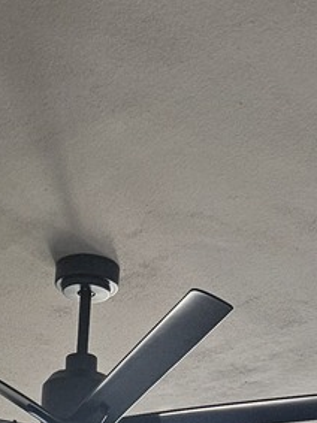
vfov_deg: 13.2
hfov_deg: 12.6
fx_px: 1430
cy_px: 970
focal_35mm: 117
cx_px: 48
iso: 50
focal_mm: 5.4
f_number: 1.8
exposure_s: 1/120
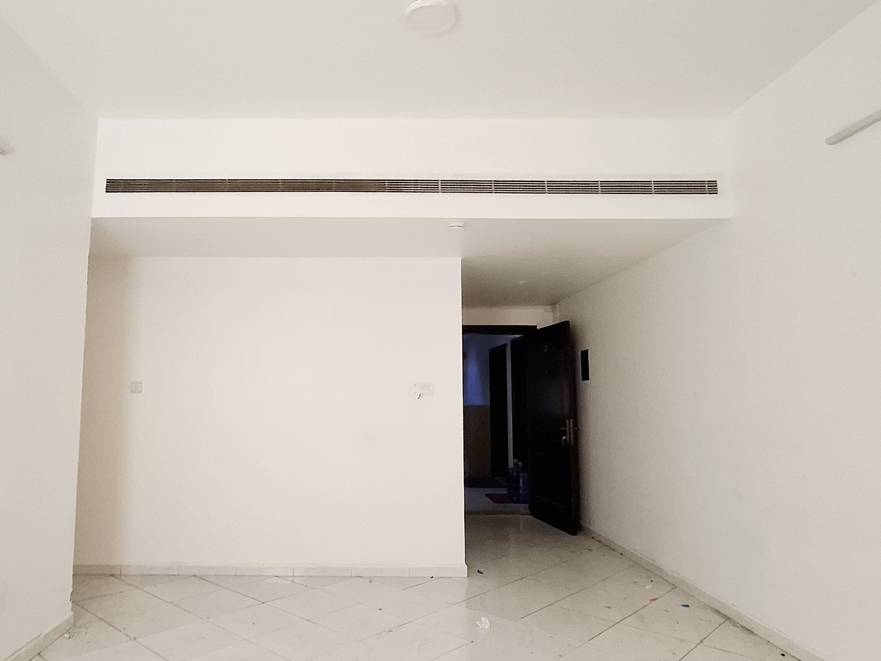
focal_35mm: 23
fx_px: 585
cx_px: 358
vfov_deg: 58.9
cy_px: 333
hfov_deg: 73.2
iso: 200
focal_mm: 1.74
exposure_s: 1/24
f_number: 2.2
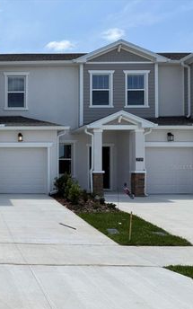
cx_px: -27
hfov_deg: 30.3
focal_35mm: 37
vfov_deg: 52.7
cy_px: 167
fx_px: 311
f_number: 1.78
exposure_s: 1/6711
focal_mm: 6.76
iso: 80
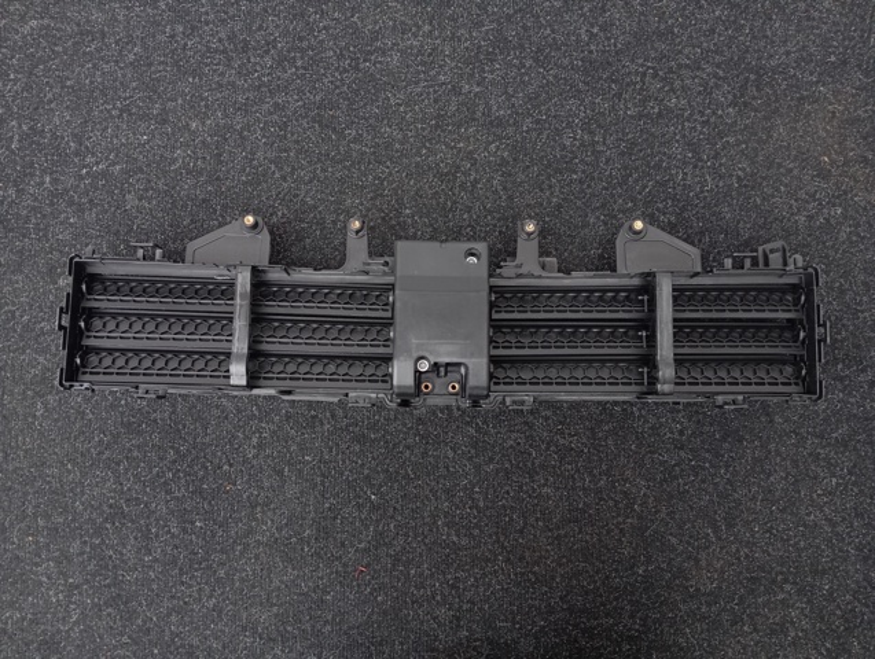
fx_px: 709
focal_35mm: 28
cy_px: 330
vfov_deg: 49.9
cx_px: 438
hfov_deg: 63.4
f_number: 1.8
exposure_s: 1/20
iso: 1207
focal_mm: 4.22
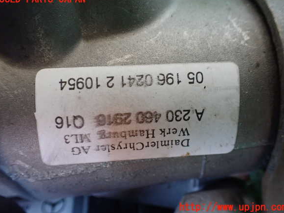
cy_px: 103
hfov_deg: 58.4
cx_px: 143
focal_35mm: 31
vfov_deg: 45.4
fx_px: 254
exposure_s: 1/100
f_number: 2.3
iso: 800
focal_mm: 5.4
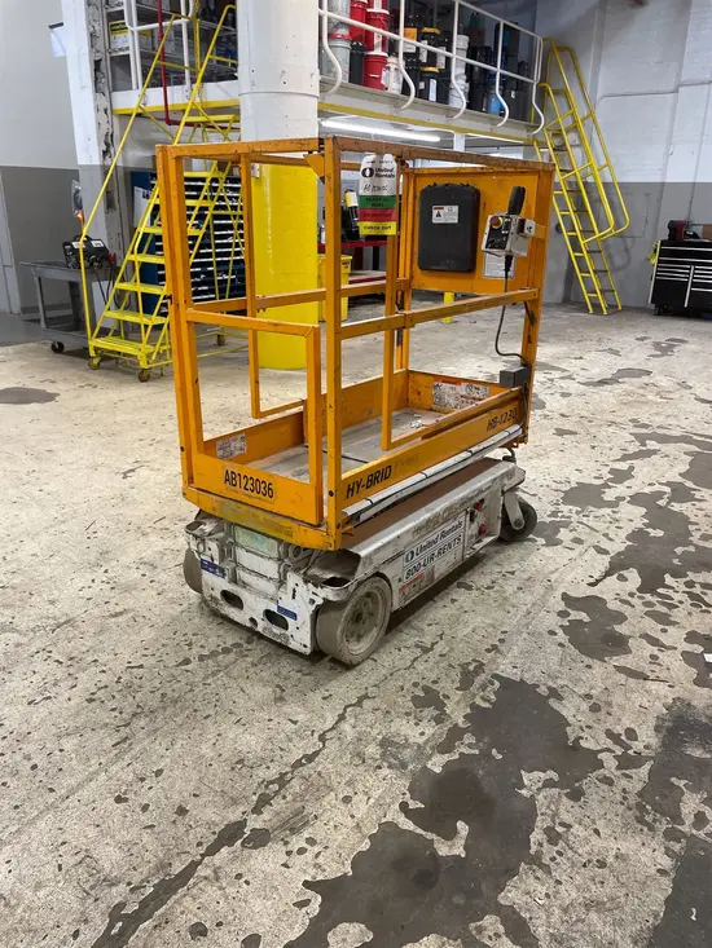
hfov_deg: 53.1
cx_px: 356
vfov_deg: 67.3
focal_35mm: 26
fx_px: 713
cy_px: 474
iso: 125
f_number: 1.6
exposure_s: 1/120
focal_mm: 4.2
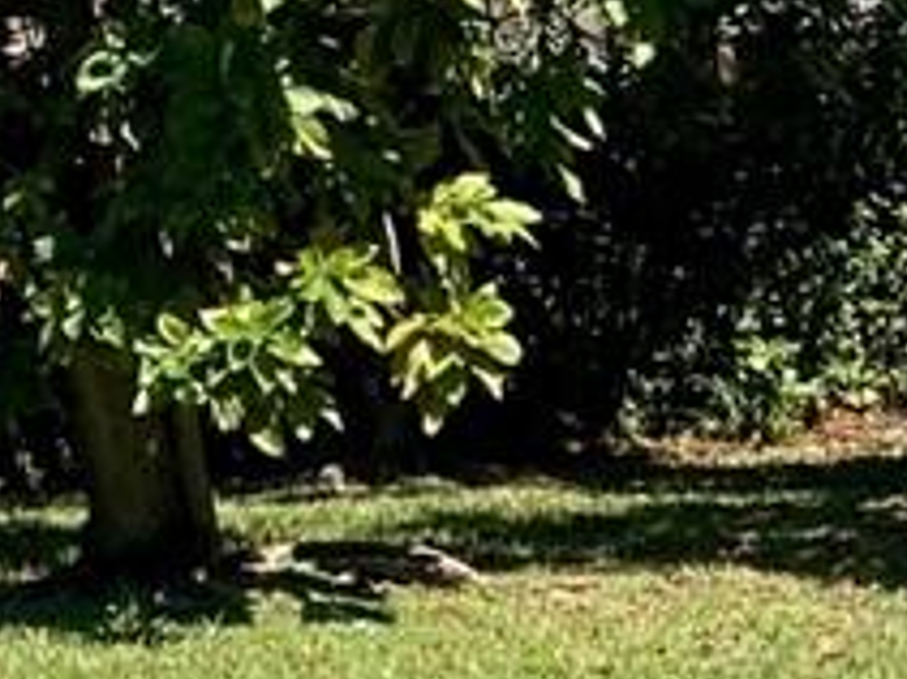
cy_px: 610
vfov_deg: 7.5
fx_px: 5159
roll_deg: +0.0
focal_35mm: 197
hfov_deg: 9.9
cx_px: 1126
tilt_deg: -5.1
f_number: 1.8
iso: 32
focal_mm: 4.25
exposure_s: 1/1631
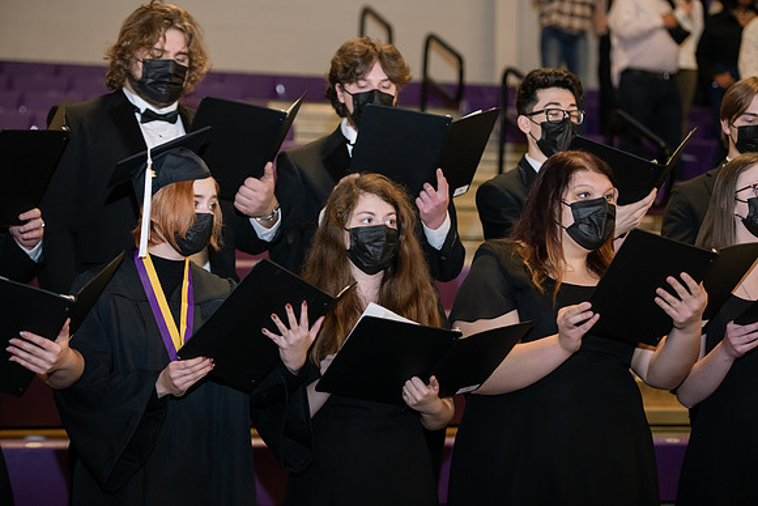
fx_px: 2001
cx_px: 379
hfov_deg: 21.5
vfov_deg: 14.4
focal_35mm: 95
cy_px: 253
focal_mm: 95
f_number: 3.2
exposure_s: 1/200
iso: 1600
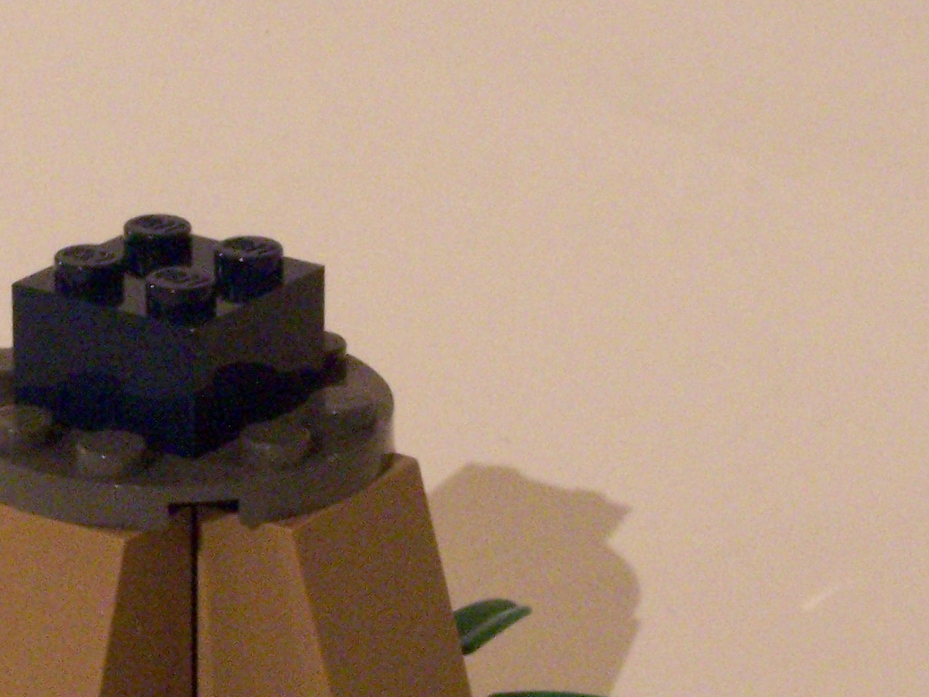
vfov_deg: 8.9
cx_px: 175
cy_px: 452
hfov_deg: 11.9
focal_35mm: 166
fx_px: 4455
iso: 400
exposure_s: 1/2
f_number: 8
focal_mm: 11.1
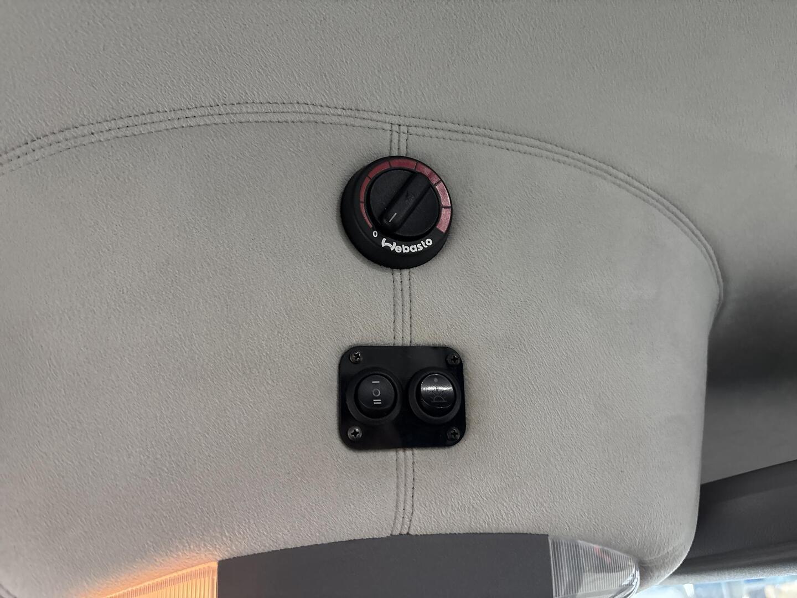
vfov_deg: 53.1
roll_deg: +4.5
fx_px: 599
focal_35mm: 26
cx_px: 398
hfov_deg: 67.3
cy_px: 299
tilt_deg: +19.7
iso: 500
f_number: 1.6
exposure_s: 1/33
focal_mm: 5.96
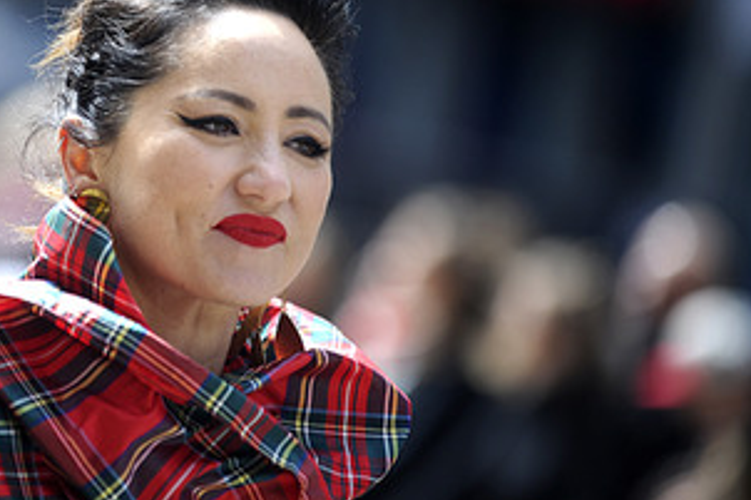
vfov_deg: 4.6
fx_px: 6213
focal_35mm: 298
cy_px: 211
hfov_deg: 6.9
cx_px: 206
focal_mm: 200
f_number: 9
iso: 400
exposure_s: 1/1250
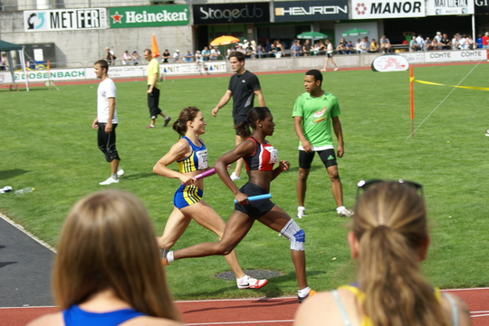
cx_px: 244
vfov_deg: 12.2
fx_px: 1528
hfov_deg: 18.2
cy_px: 163
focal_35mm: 112
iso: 100
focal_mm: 75
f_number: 5.6
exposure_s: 1/400
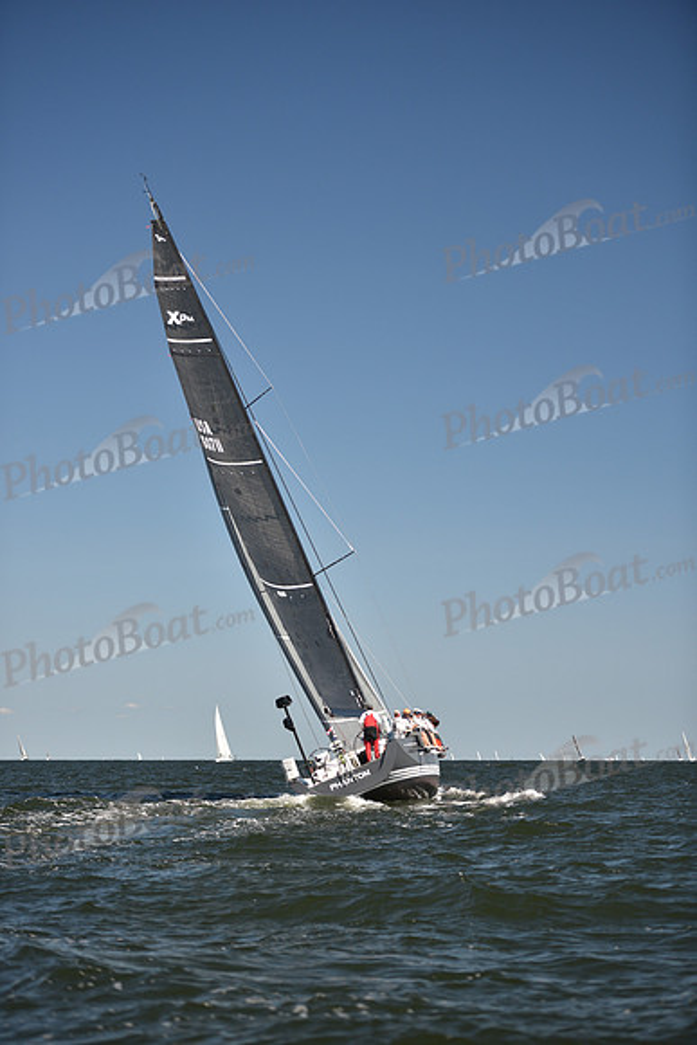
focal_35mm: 82
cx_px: 348
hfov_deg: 16.7
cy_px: 522
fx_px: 2380
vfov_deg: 24.8
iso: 250
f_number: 2.8
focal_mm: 82
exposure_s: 1/1600
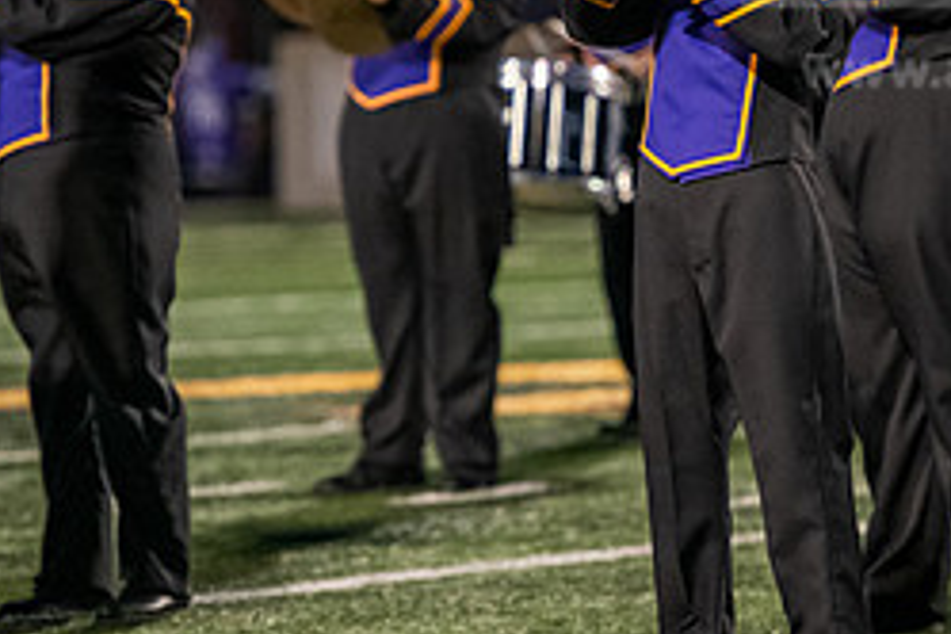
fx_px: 11068
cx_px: 626
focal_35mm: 419
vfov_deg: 3.3
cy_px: 151
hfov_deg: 4.9
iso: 4000
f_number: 3.2
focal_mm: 180
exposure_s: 1/640
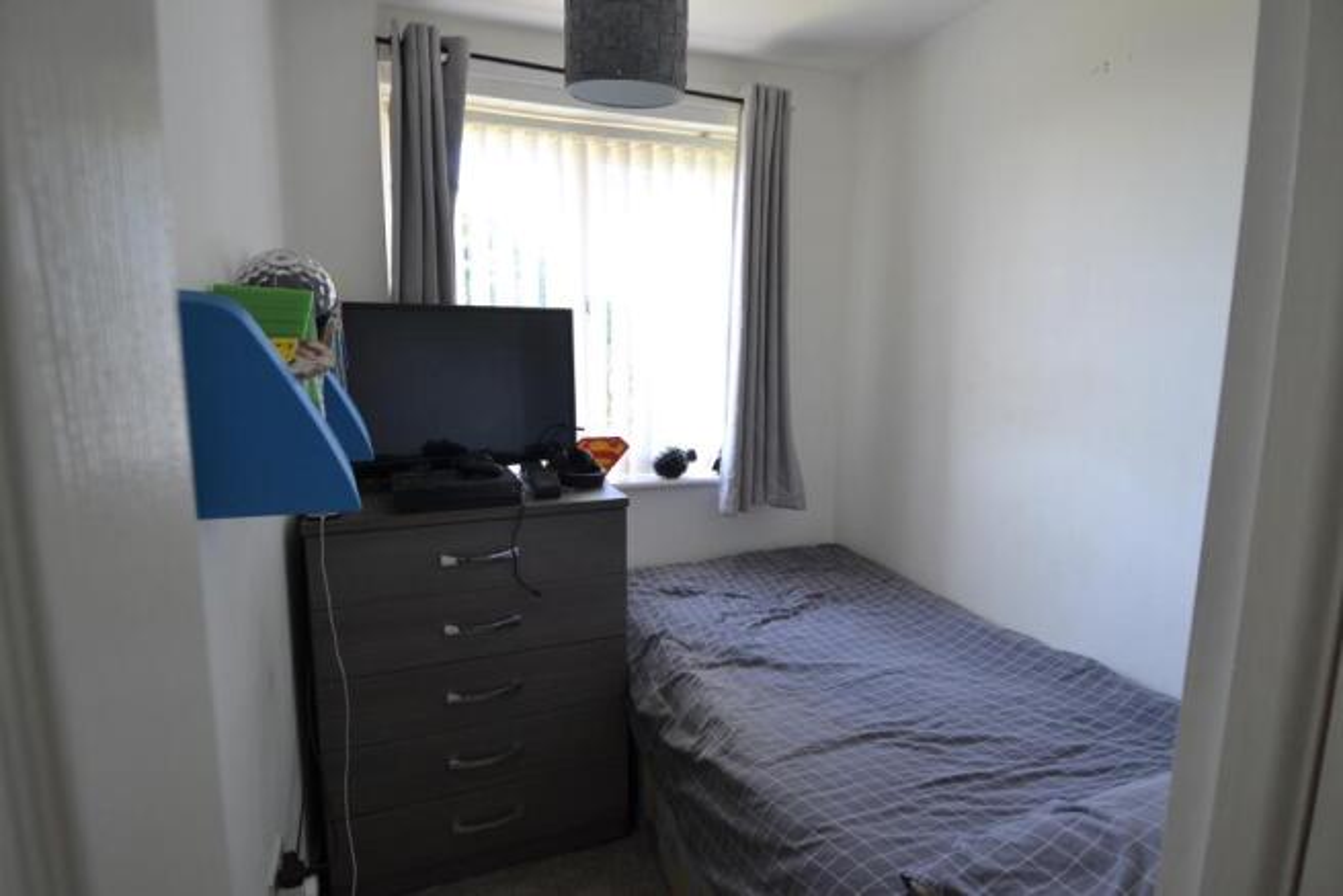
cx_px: 672
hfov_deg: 90.0
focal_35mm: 18
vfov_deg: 67.4
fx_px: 672
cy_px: 448
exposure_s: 1/80
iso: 400
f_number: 4.5
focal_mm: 12
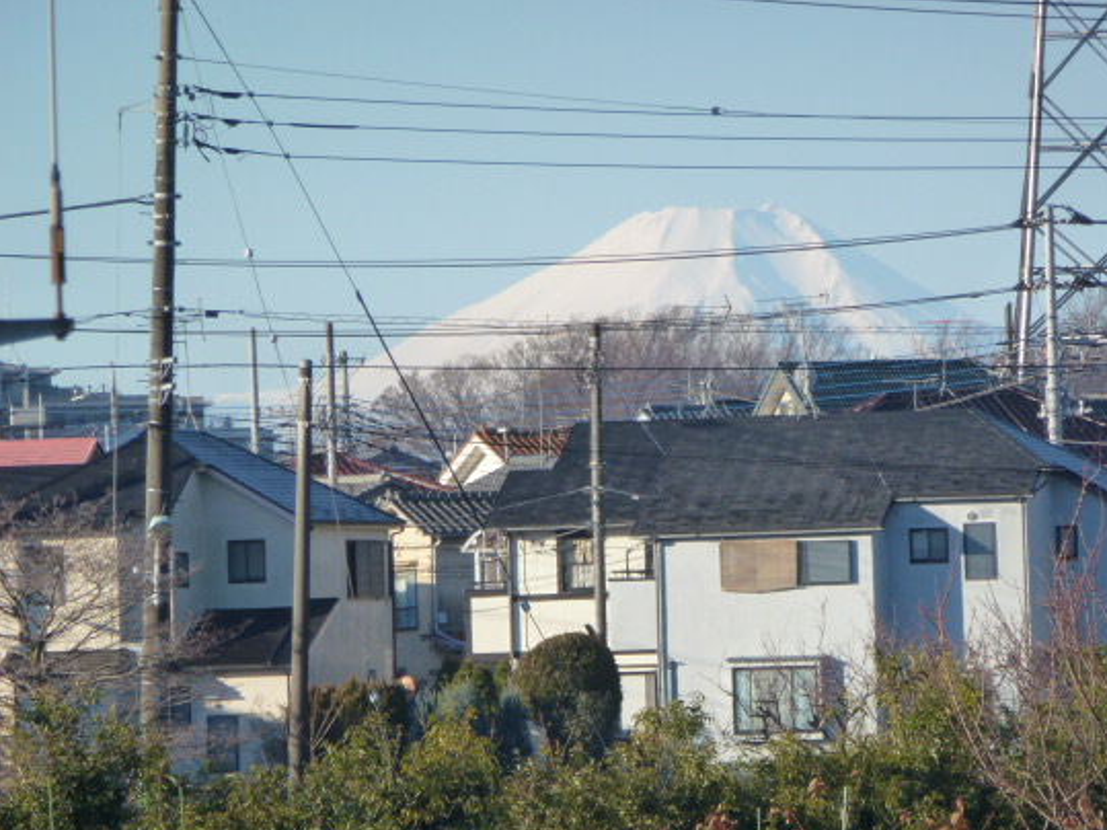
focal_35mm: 456
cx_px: 655
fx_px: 14579
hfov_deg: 4.3
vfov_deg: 3.3
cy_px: 475
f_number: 5.9
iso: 160
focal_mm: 68.8
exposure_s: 1/320
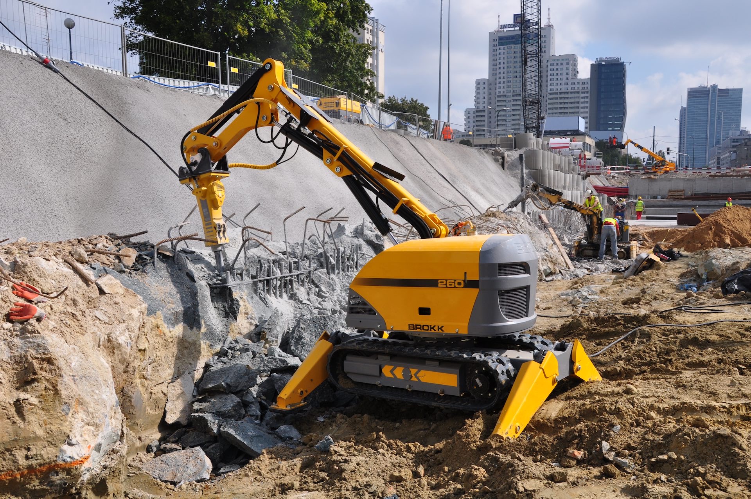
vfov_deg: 39.9
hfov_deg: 57.3
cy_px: 250
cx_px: 376
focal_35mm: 33
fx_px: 688
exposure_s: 1/320
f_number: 10
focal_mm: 22
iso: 200
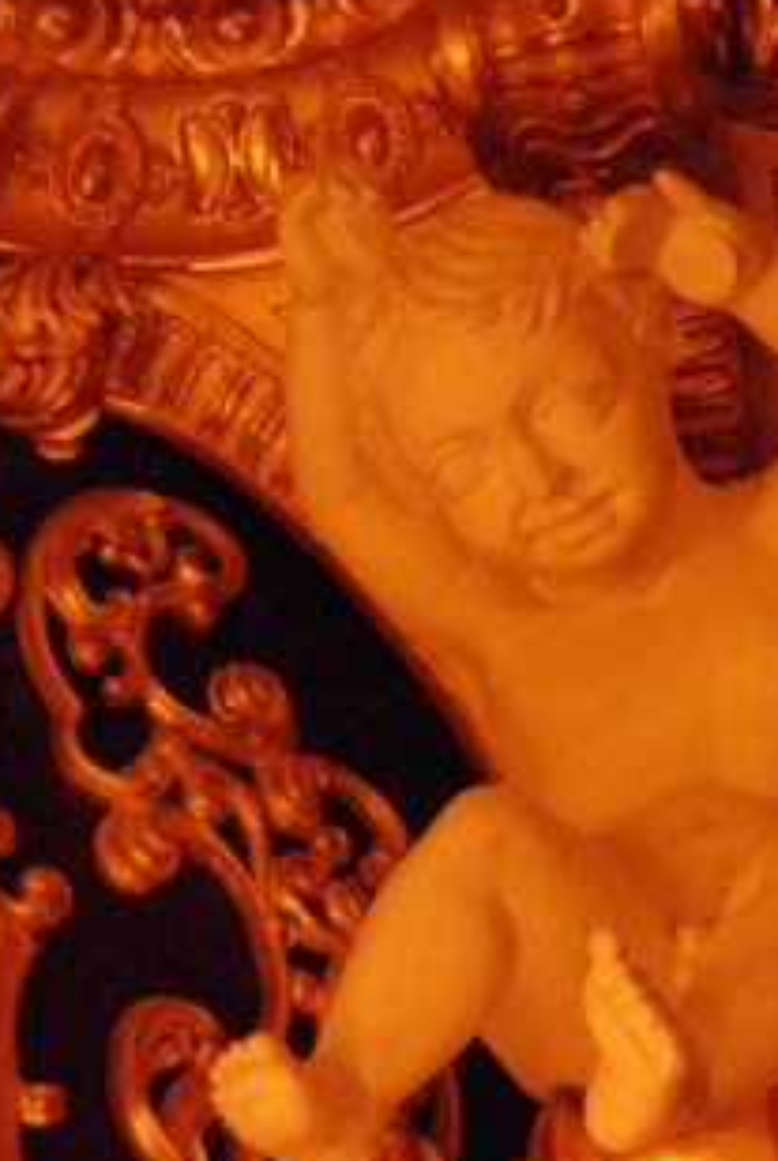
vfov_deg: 12.1
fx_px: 5492
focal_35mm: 170
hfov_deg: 8.1
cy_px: 654
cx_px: 524
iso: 1600
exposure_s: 1/6
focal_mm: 70
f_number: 4.5
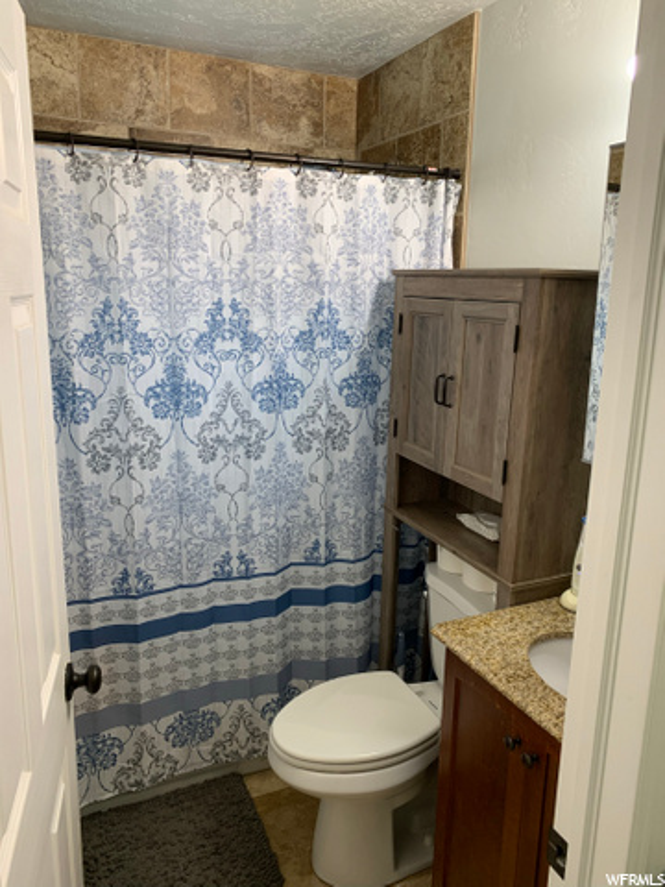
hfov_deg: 53.1
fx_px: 666
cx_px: 332
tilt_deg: -11.4
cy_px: 444
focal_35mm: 26
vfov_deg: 67.3
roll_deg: -0.8
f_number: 1.8
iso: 80
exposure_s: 1/60
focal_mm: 4.25
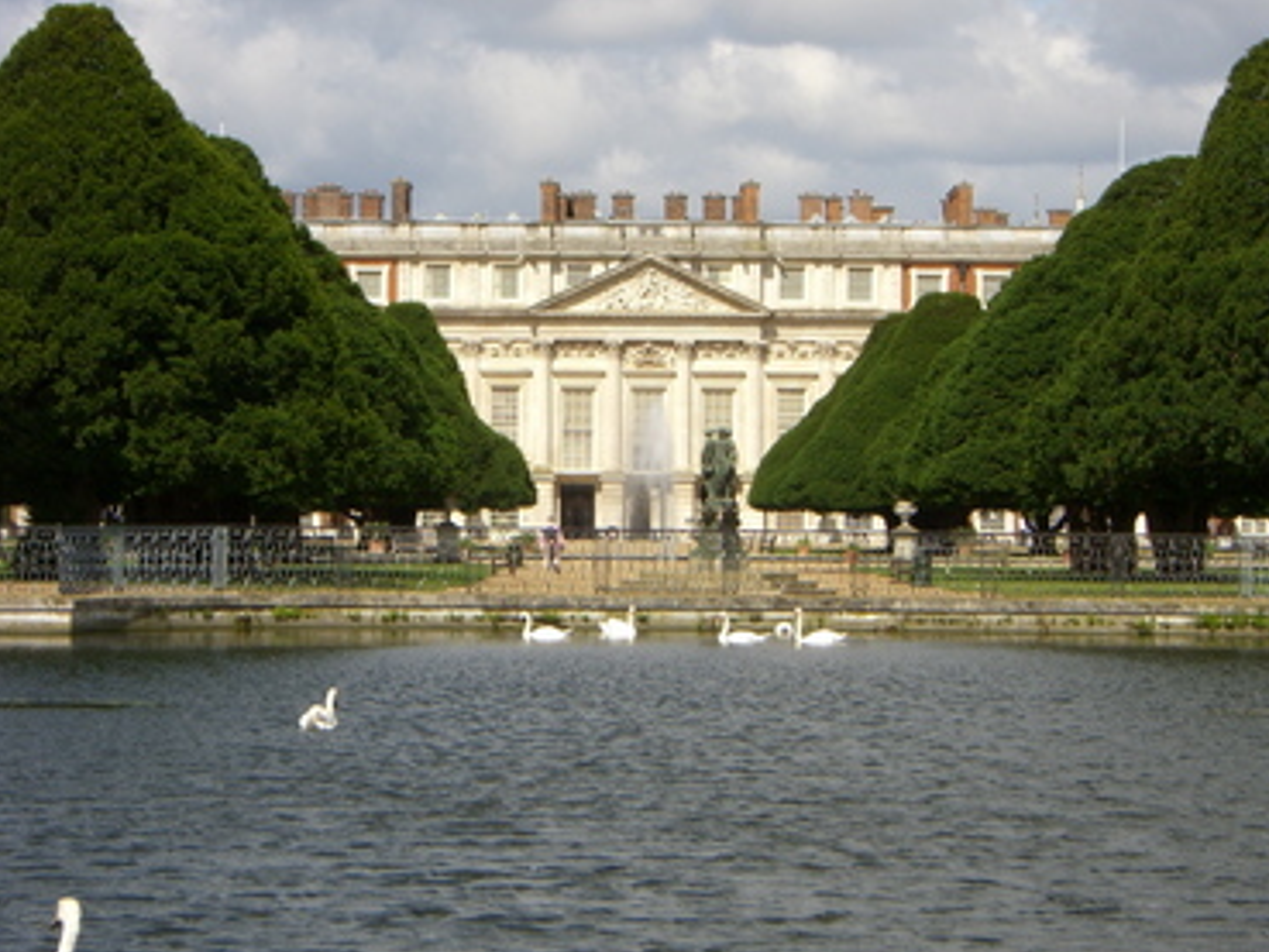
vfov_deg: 10.9
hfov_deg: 14.5
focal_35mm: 136
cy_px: 447
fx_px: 4987
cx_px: 739
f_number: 8.3
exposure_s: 1/200
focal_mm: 18.6
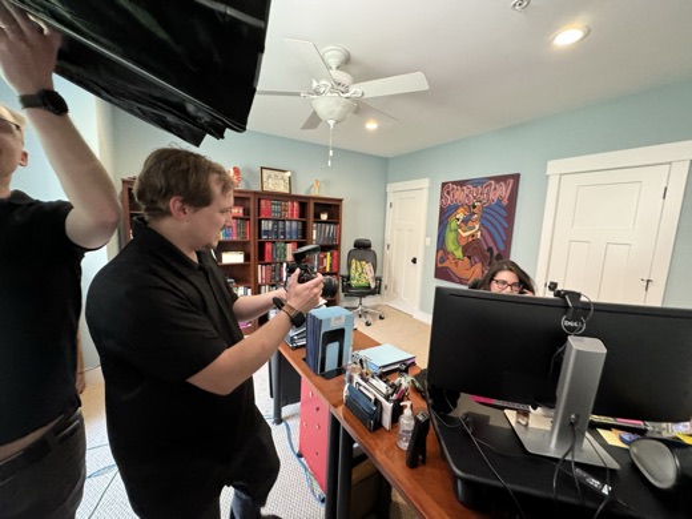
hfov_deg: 102.1
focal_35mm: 14
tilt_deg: -6.2
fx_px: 280
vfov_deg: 85.7
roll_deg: -1.5
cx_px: 346
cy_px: 260
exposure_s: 1/60
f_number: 2.2
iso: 500
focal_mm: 2.22
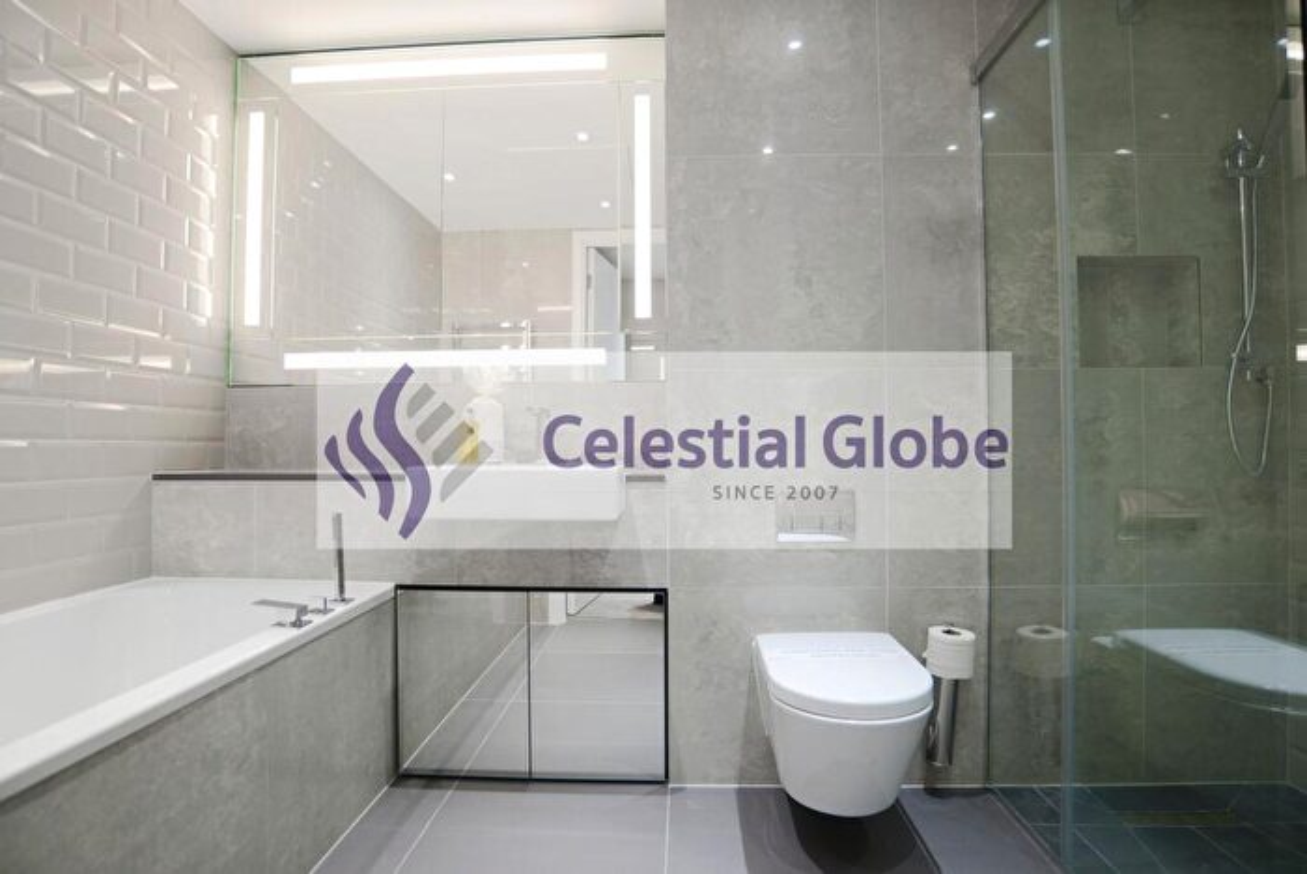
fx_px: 654
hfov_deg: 90.0
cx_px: 654
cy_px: 437
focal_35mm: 18
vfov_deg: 67.5
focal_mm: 18
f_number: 3.5
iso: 200
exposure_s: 1/20
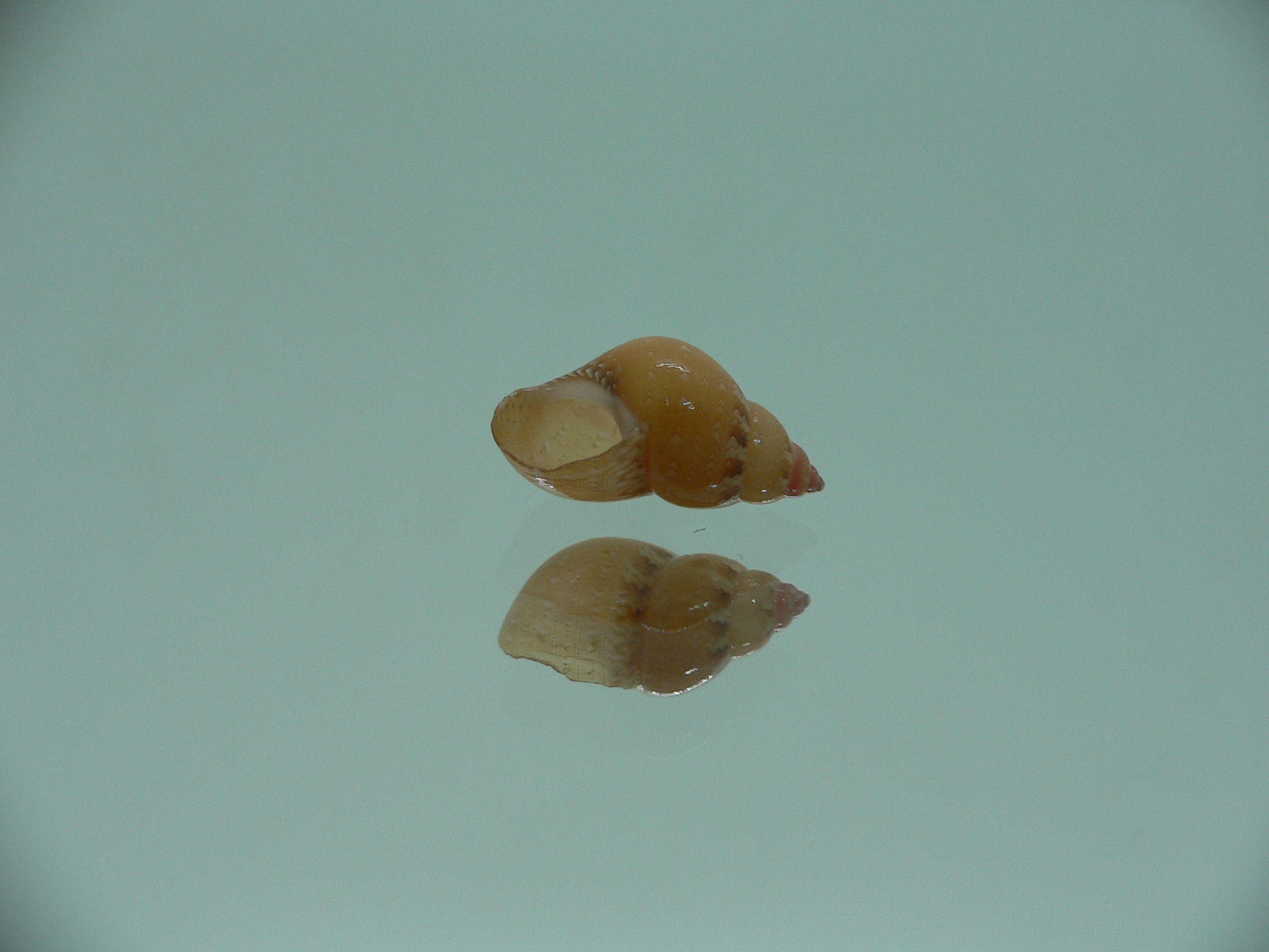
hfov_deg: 52.6
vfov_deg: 40.7
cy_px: 476
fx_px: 1283
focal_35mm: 35
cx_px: 634
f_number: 2.8
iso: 80
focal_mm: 4.6
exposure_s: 1/80
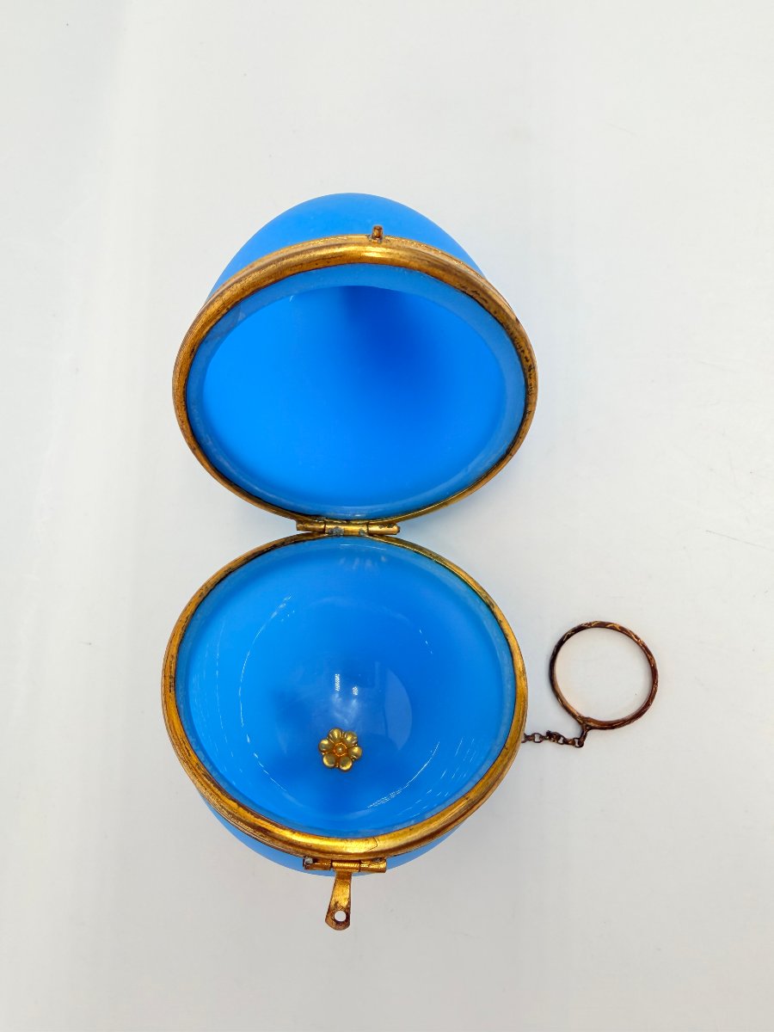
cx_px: 387
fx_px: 716
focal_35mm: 24
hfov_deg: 56.8
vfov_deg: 71.6
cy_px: 516
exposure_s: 1/208
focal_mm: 2.22
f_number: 2.2
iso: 40
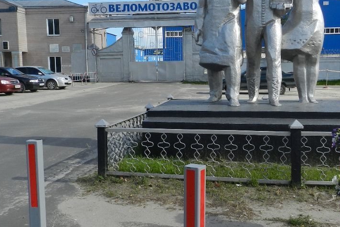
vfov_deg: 31.2
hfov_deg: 45.4
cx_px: 176
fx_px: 406
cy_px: 120
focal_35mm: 43
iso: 160
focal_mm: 4
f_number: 3.4
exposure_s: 1/1250
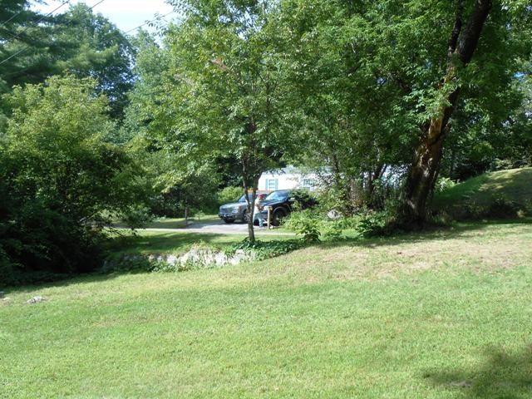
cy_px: 200
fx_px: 523
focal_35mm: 34
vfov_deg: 41.8
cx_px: 266
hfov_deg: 54.0
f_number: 3.9
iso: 80
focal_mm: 6
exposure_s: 1/320
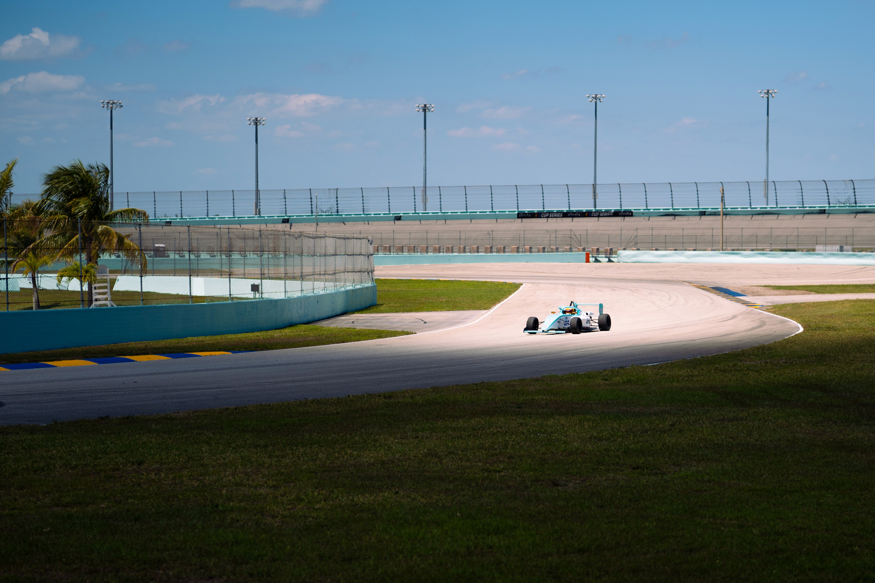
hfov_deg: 22.5
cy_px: 376
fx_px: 2197
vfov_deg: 15.1
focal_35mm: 90
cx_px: 552
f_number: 2.8
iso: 100
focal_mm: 70
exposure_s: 1/2000
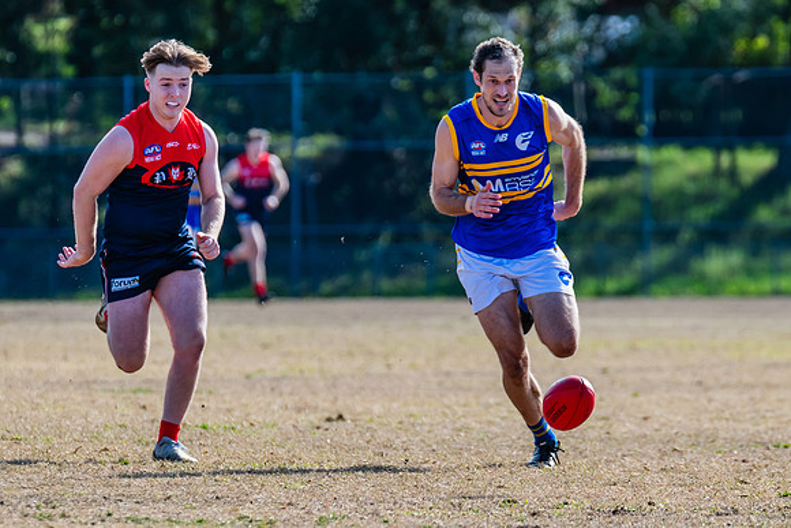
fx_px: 10598
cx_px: 486
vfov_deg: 2.9
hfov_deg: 4.3
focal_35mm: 482
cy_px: 279
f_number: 6.3
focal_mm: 330
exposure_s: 1/1600
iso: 640
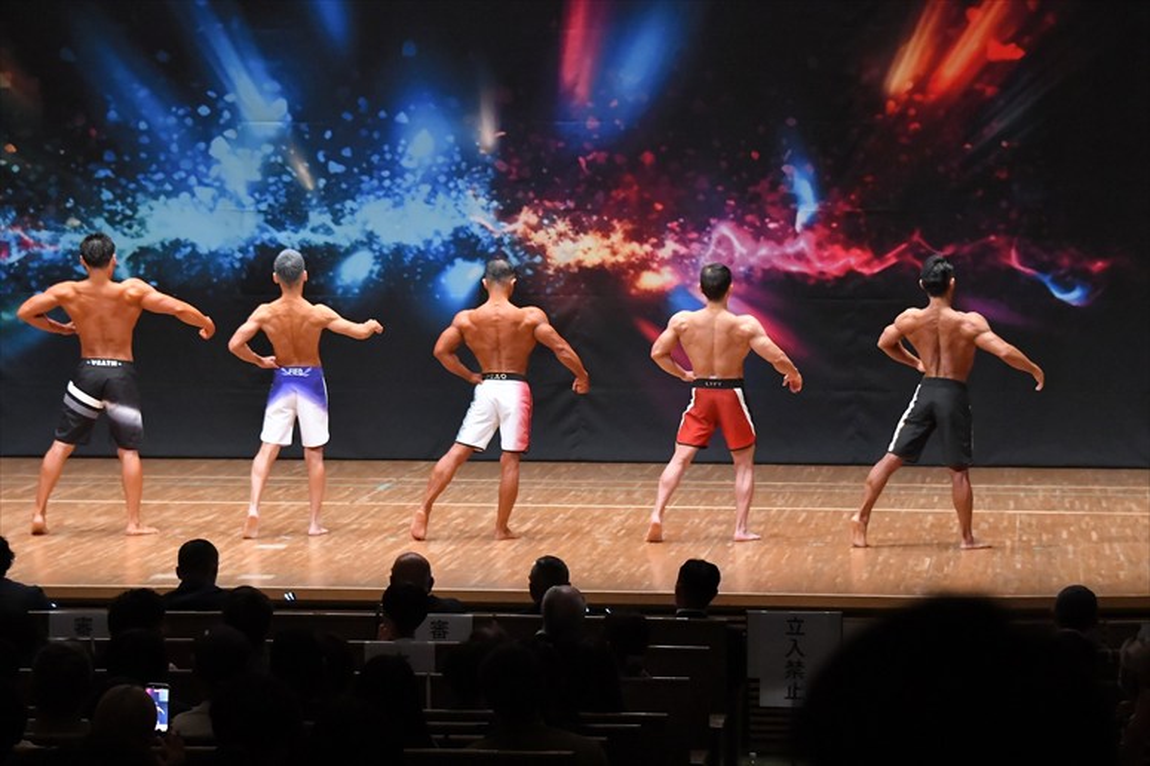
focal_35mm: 127
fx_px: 4055
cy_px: 383
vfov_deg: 10.8
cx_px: 575
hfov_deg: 16.1
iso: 8000
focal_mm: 85
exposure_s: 1/400
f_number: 5.6
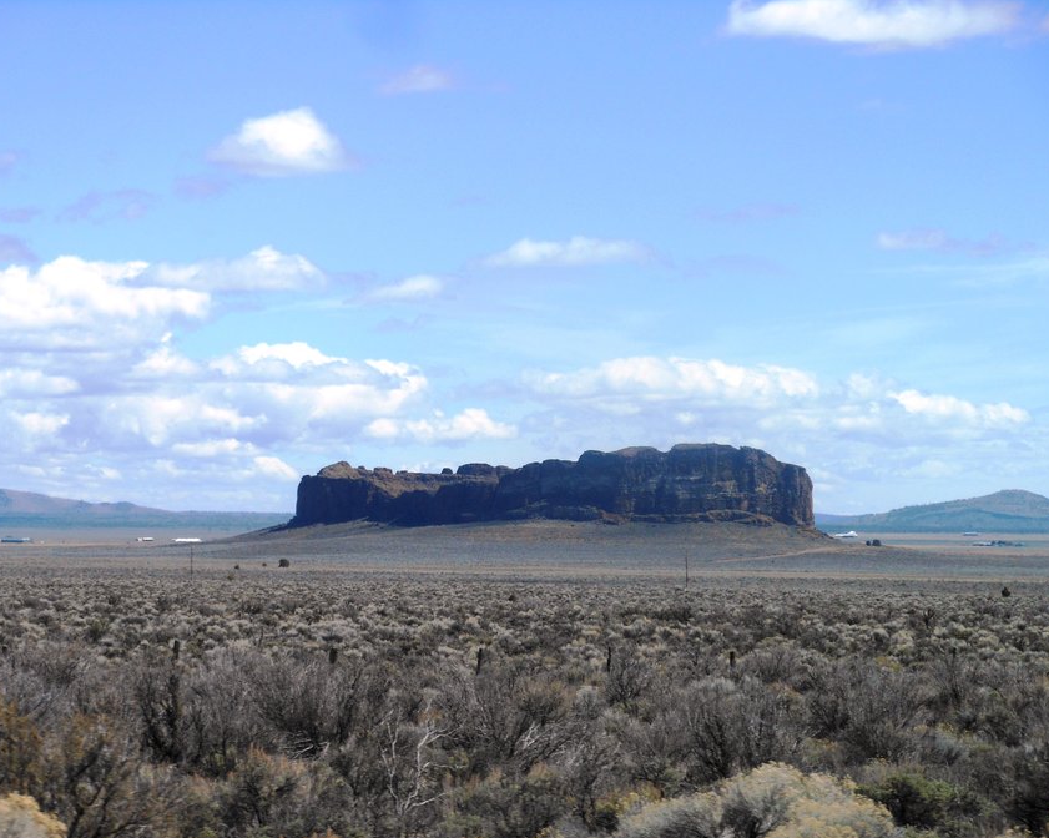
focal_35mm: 116
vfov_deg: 13.3
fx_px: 3600
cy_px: 420
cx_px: 509
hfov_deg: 16.6
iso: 80
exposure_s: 1/800
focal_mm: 19.7
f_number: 4.8
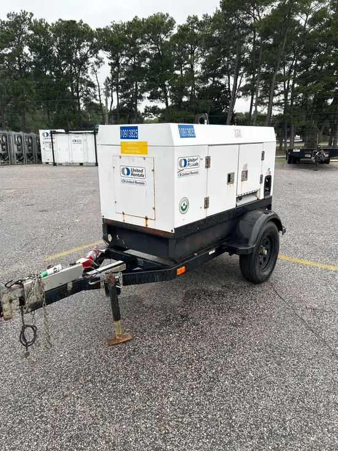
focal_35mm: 26
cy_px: 226
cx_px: 169
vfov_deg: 67.3
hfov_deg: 53.1
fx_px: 338
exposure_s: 1/375
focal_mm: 5.7
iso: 50
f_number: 1.5
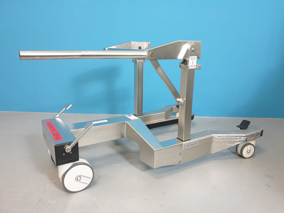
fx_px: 213
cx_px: 142
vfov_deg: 53.1
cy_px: 106
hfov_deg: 67.3
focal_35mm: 26
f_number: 1.5
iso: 320
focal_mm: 4.3
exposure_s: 1/33
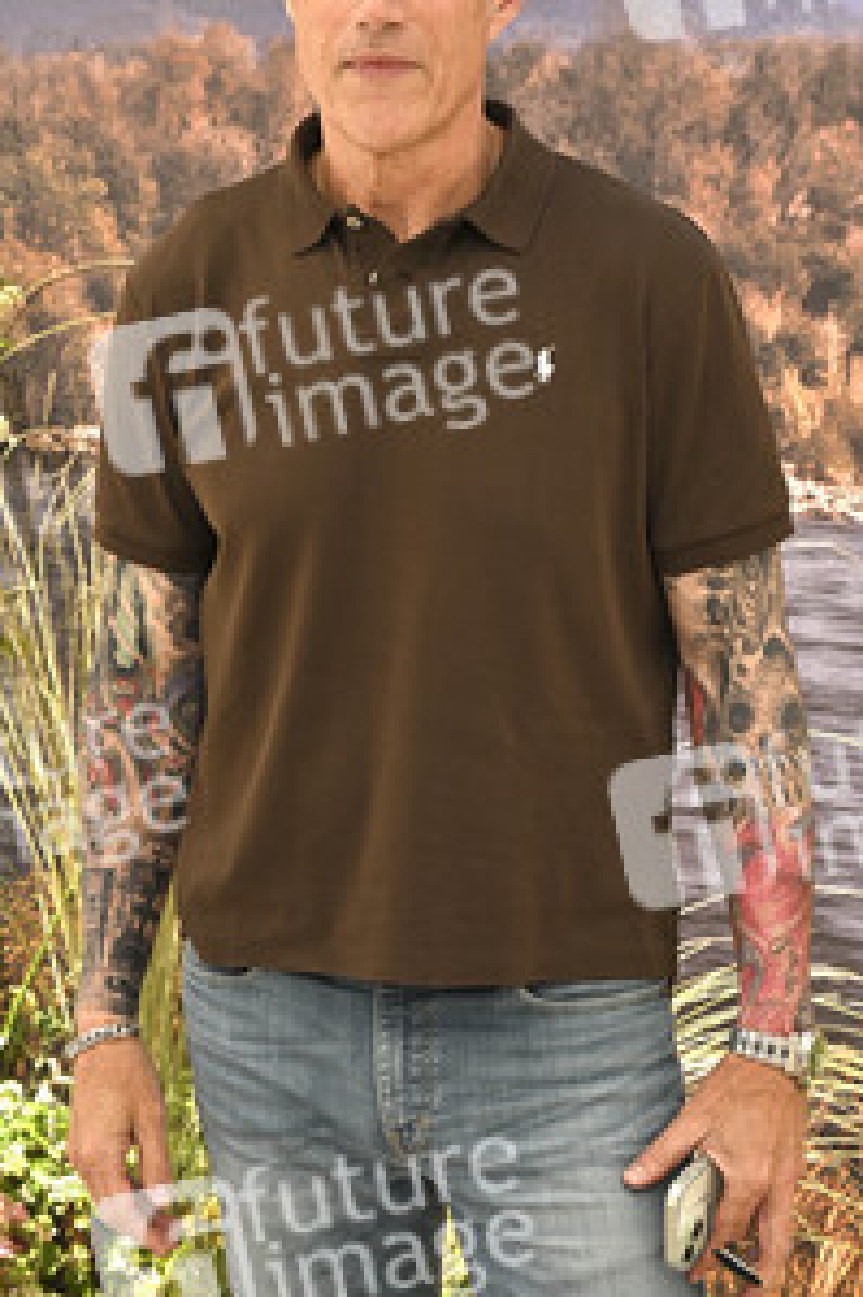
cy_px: 590
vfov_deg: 24.5
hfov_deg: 16.4
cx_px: 438
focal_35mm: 83
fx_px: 2988
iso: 200
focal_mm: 62
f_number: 8
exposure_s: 1/320
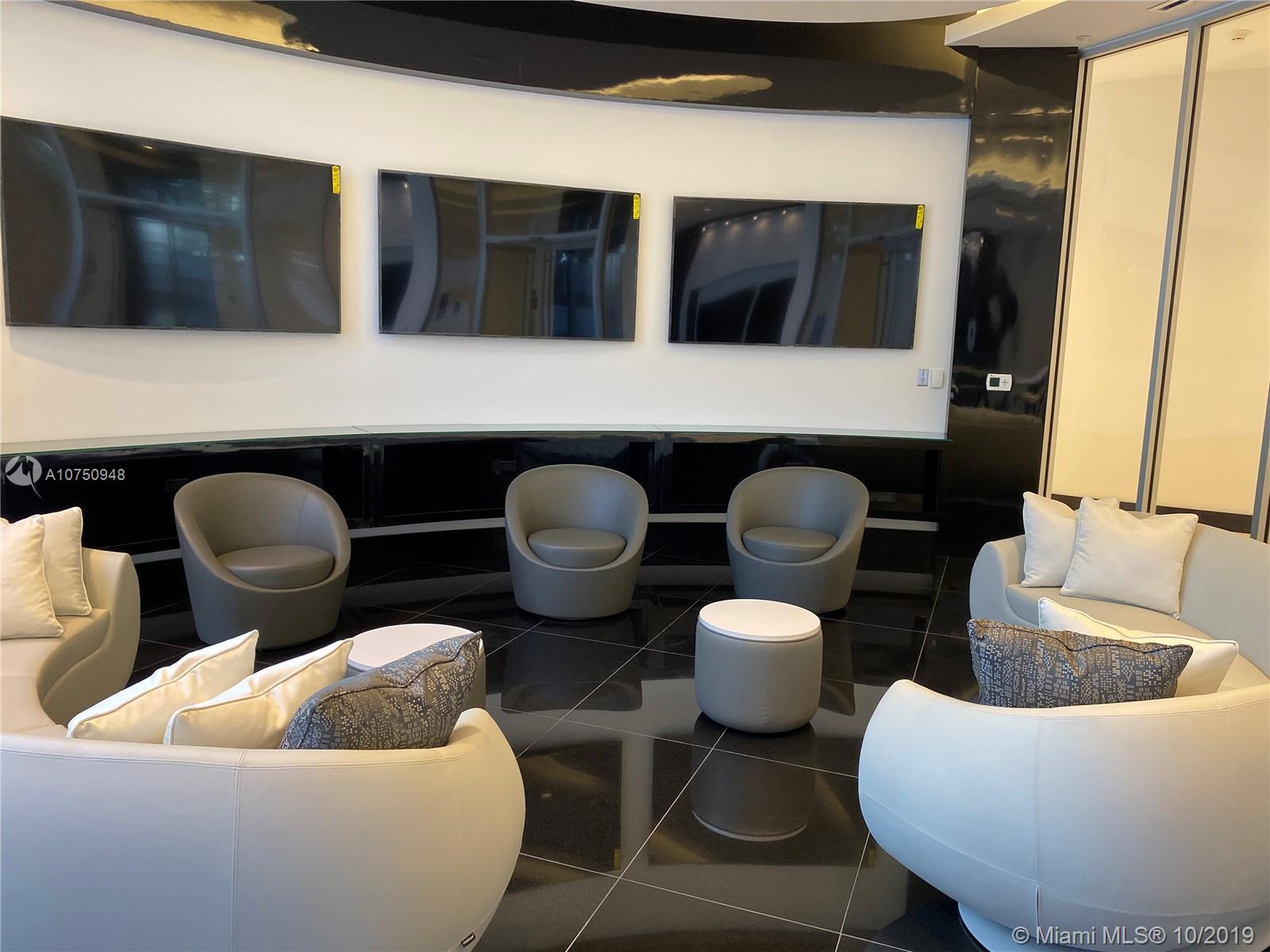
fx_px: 954
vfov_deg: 53.1
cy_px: 476
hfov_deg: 67.3
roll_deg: -2.4
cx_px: 635
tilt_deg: -7.6
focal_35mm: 26
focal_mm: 4.25
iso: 125
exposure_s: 1/60
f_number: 1.8
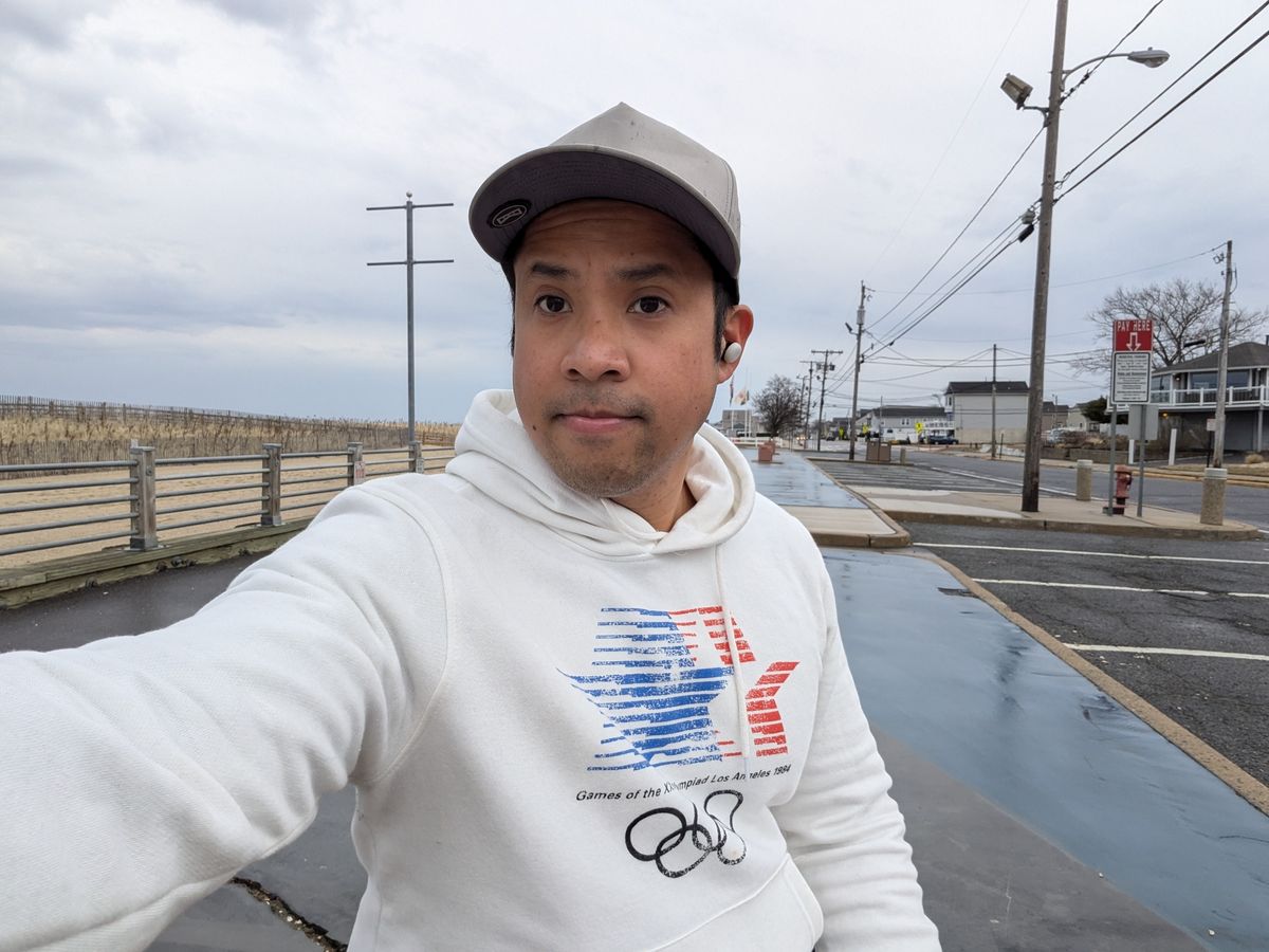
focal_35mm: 21
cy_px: 476
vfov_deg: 63.4
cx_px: 634
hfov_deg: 79.0
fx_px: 770
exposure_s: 1/569
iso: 47
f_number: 2.2
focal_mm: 2.74
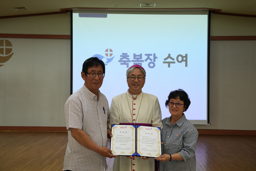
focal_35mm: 45
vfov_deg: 29.9
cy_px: 86
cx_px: 128
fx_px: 320
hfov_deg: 43.6
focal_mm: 45
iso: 1000
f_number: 5
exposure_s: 1/160
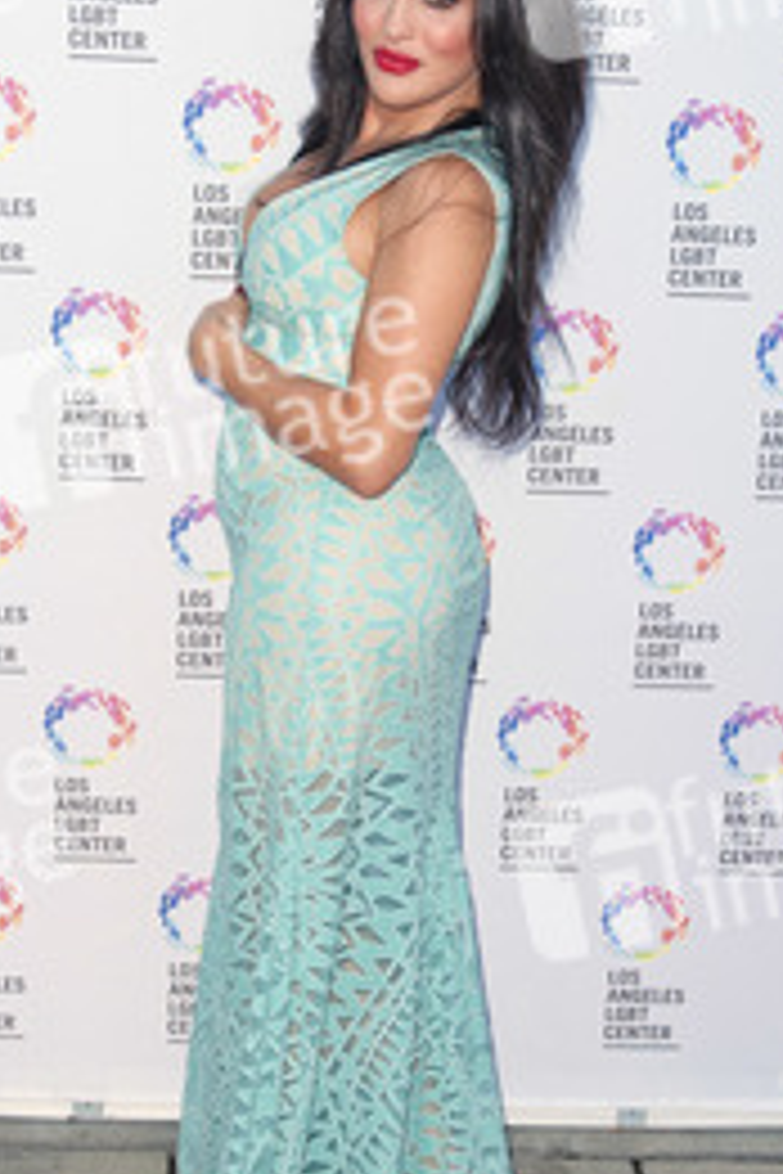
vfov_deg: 40.3
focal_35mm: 49
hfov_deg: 27.5
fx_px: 1598
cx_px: 335
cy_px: 630
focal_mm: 32
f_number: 5
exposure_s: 1/320
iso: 400
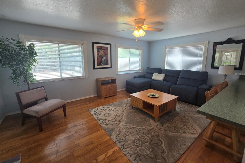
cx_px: 122
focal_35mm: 14
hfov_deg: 104.3
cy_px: 74
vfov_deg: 81.0
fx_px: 95
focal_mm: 2.2
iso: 100
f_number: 2.2
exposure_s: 1/60
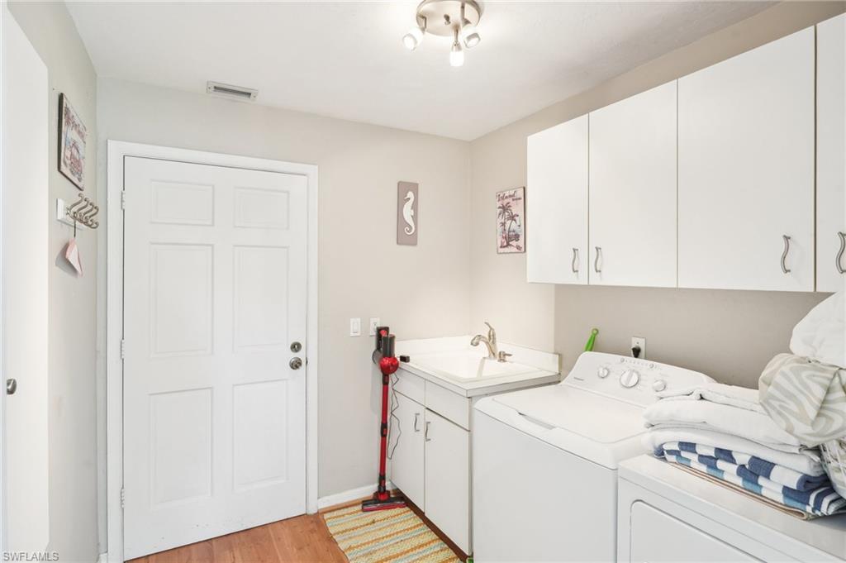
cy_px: 282
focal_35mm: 18
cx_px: 423
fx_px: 434
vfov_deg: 65.9
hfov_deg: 88.5
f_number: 8
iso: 400
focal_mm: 18.5
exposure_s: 1/10
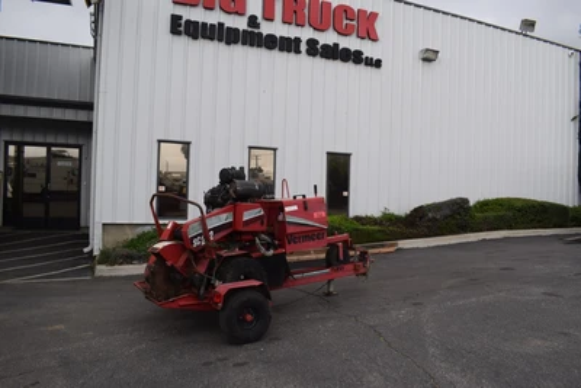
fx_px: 436
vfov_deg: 48.0
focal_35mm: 27
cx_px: 290
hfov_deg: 67.4
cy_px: 194
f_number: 7.1
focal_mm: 18
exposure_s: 1/200
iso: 400
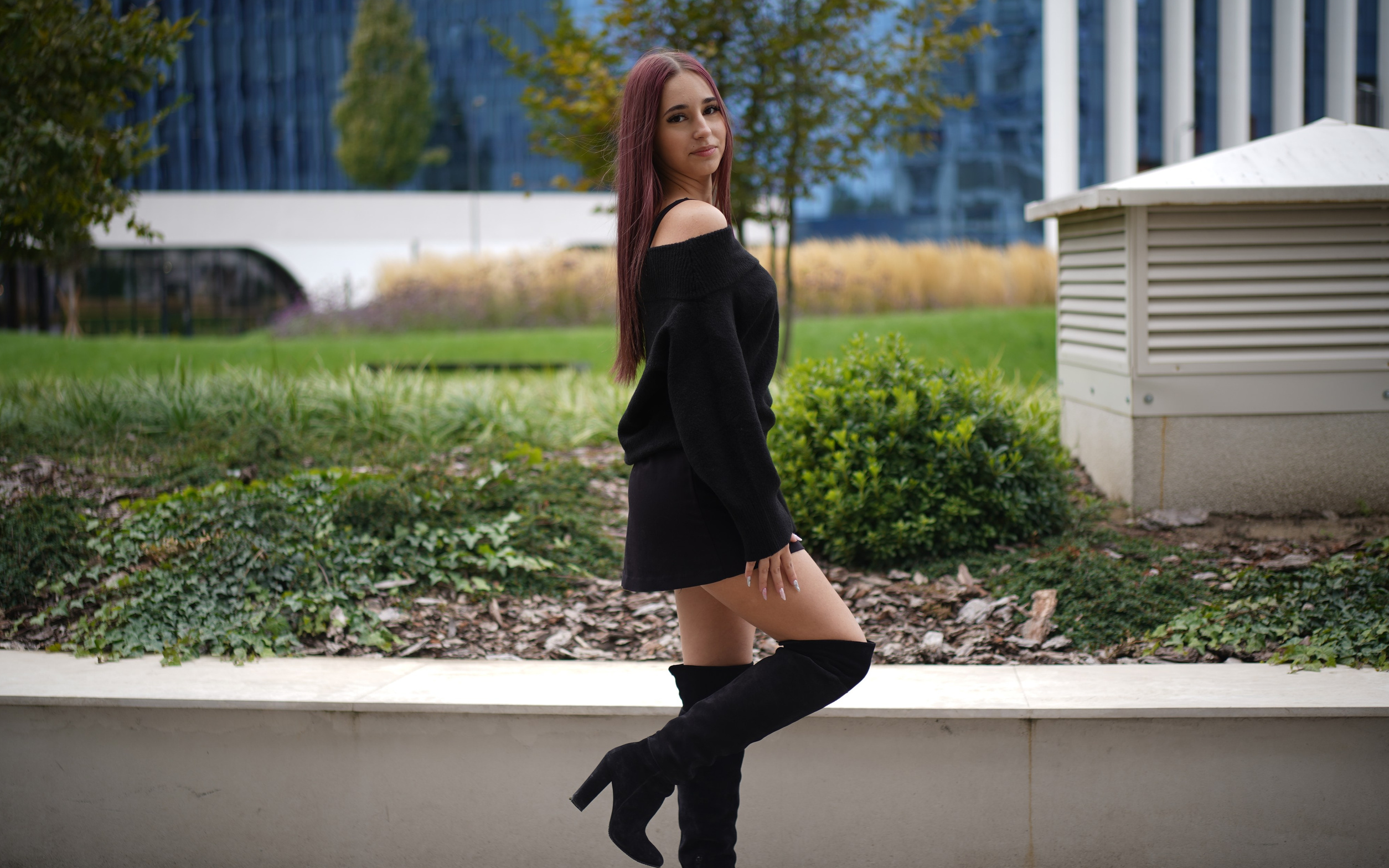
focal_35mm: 52
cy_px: 462
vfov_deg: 24.9
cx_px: 694
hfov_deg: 38.9
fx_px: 1968
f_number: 1.8
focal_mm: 50
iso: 50
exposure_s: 1/500
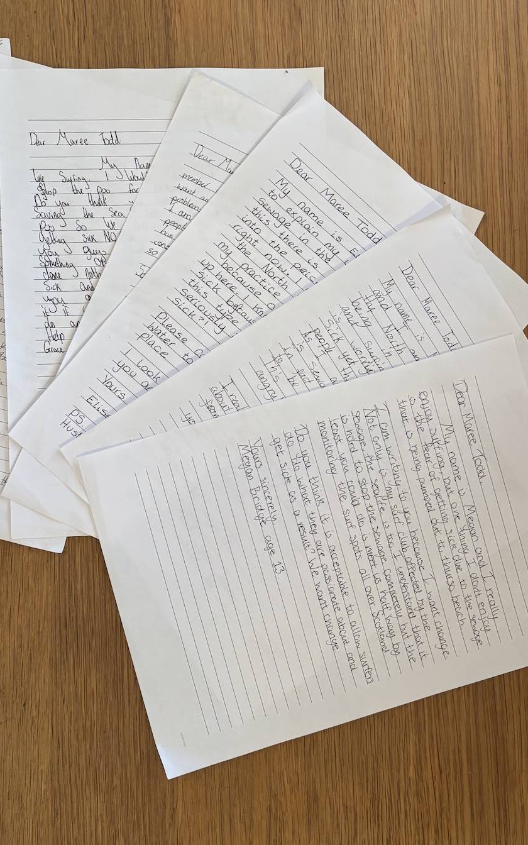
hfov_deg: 30.6
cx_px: 123
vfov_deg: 48.2
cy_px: 407
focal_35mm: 41
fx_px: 944
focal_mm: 5.96
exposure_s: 1/50
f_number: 1.6
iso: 100
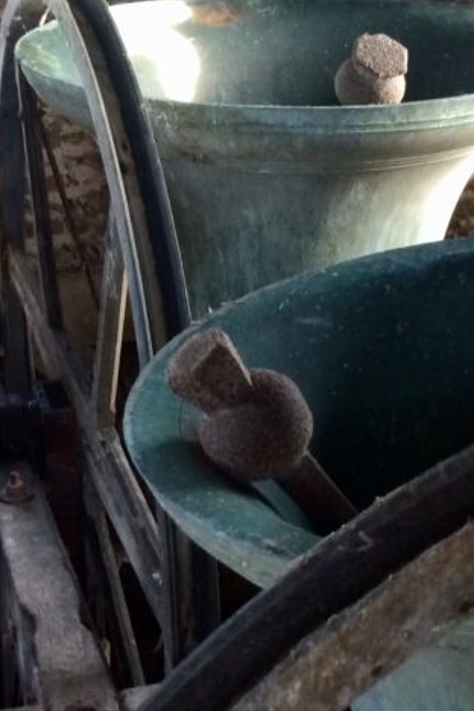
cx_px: 141
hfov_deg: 20.5
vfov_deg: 30.4
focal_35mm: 66
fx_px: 1303
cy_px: 266
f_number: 2.2
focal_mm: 4.15
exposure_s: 1/33
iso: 200
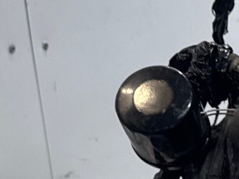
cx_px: 372
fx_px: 1105
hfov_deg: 11.7
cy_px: 288
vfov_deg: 9.0
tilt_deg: -23.9
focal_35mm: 160
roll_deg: +2.0
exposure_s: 1/100
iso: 64
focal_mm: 6.76
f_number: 1.78
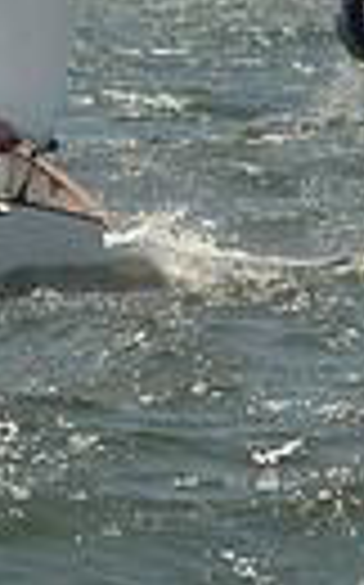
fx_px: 6156
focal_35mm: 387
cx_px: 218
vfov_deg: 5.3
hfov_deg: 3.4
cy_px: -716
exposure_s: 1/1250
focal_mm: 85
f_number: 9
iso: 200
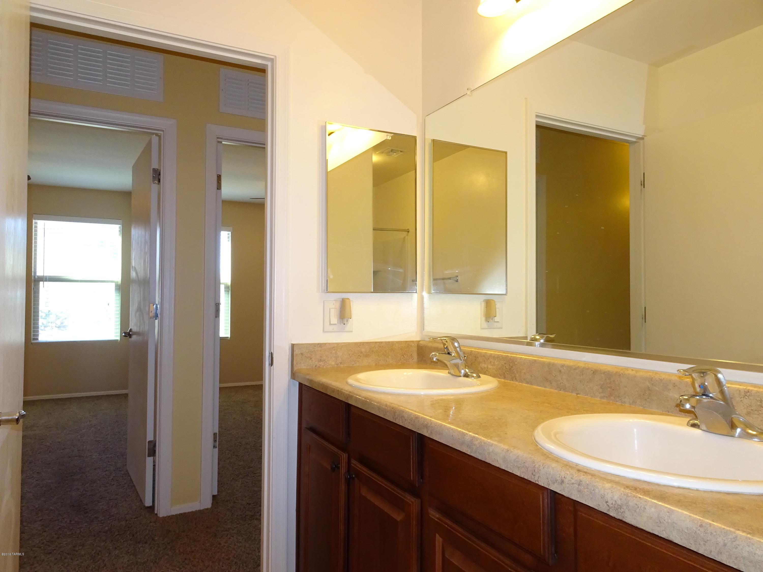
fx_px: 529
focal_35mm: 24
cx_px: 382
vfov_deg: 56.8
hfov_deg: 71.6
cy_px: 286
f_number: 5
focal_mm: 4.1
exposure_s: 1/30
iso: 250
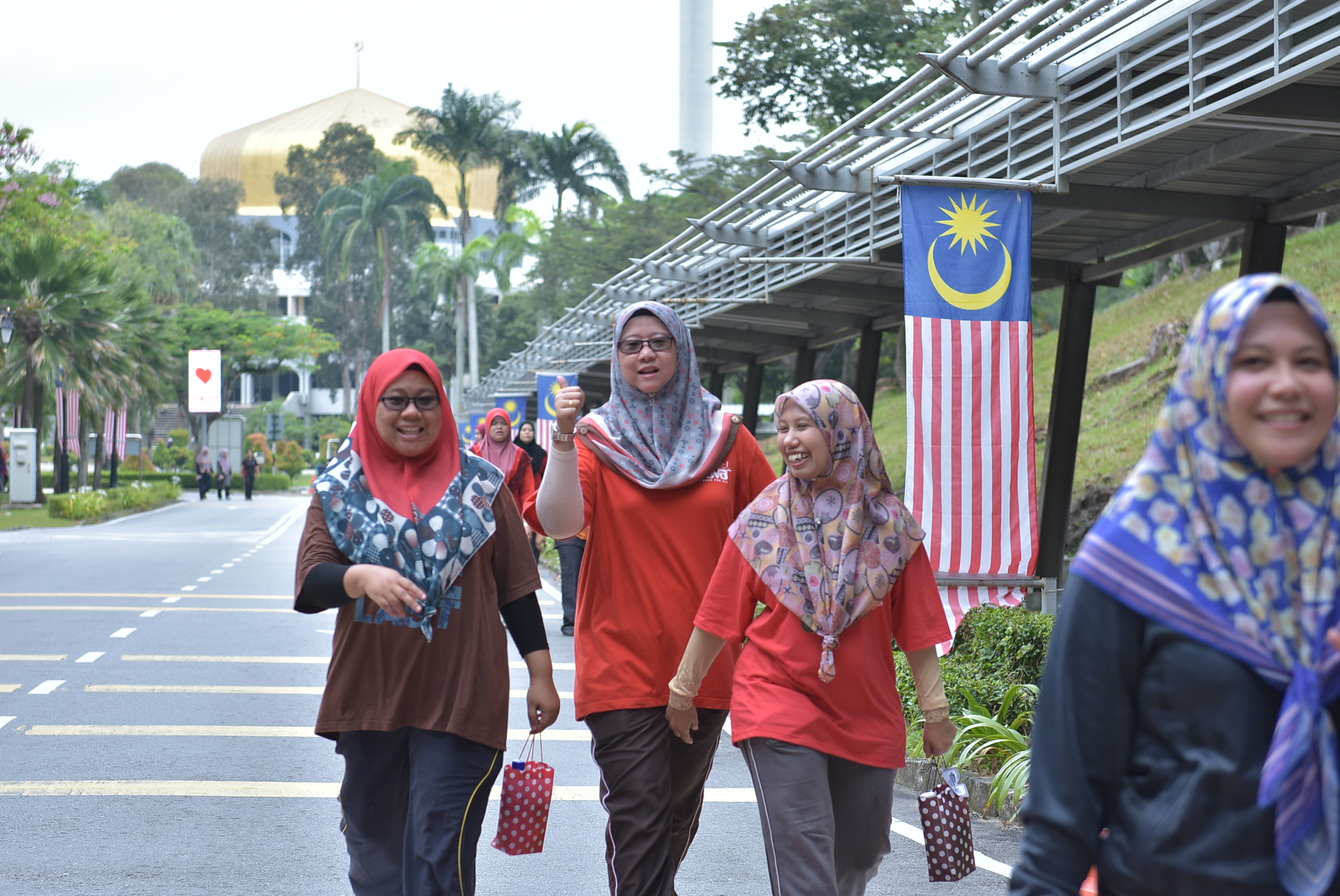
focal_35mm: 105
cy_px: 448
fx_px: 3911
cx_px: 670
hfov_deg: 19.4
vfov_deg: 13.1
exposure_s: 1/320
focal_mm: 70
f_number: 4.5
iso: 200
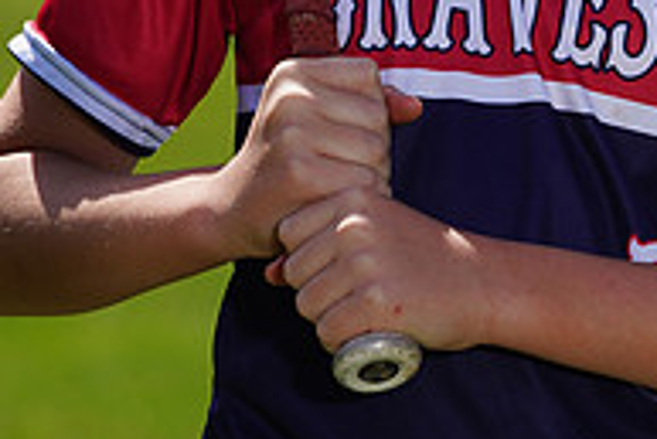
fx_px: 11451
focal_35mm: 627
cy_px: -248
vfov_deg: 2.2
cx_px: 495
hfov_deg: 3.3
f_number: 8
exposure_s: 1/250
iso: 100
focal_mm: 209
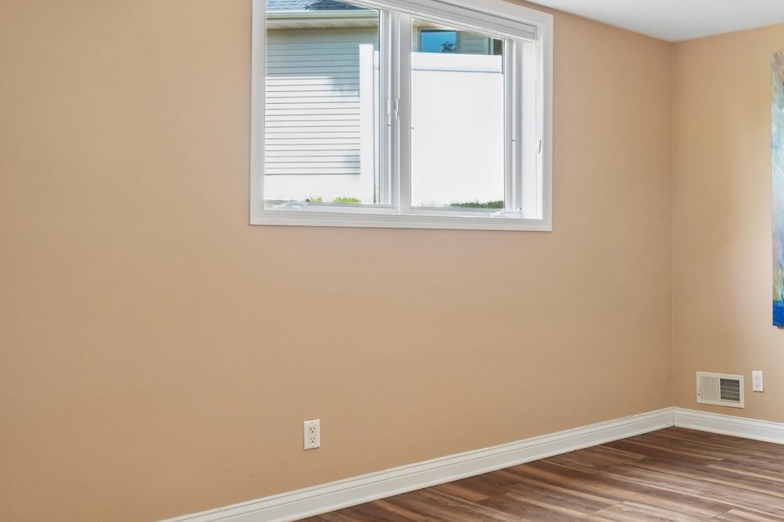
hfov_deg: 46.0
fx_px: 849
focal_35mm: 39
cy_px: 257
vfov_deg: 34.2
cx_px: 665
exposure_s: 1/8
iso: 800
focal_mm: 16
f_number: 10
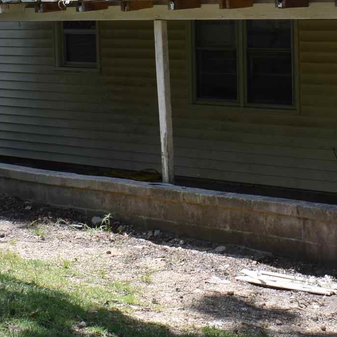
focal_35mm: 102
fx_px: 1123
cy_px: 64
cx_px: 236
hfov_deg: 17.0
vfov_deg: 16.9
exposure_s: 1/250
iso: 200
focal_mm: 18
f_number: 8
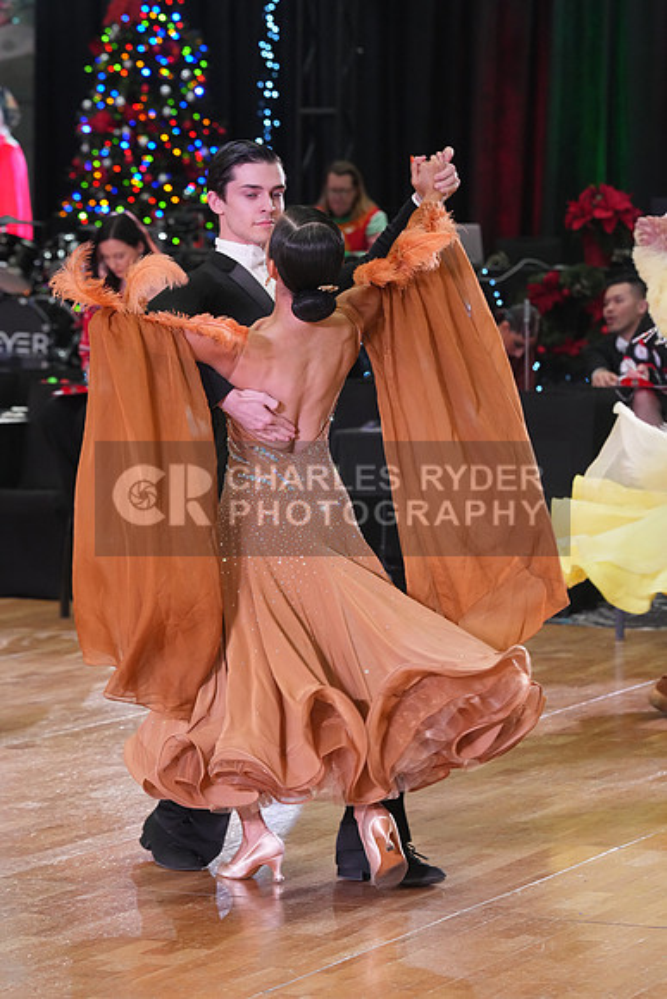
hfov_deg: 9.2
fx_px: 4138
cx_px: 334
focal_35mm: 149
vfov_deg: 13.8
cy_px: 500
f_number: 6.3
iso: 4000
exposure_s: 1/200
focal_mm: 149
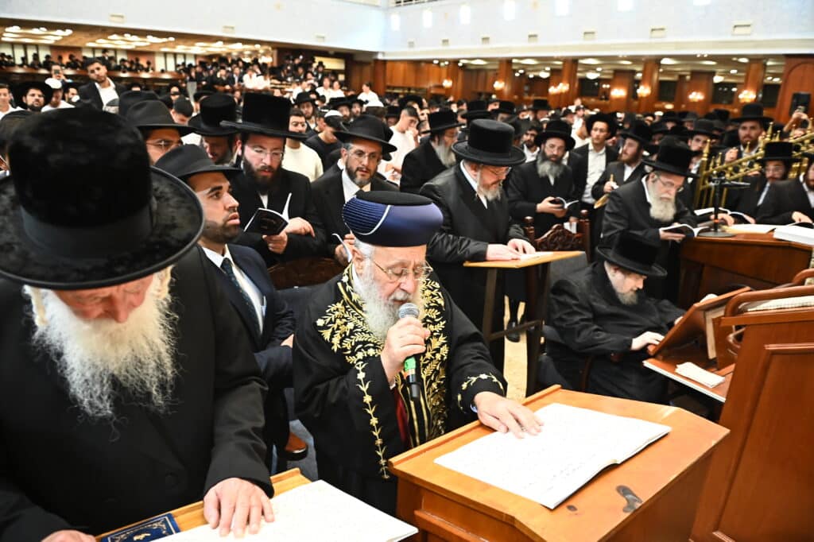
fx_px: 542
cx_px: 407
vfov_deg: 53.1
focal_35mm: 24
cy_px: 271
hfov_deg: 73.8
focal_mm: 24
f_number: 4
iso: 3200
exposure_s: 1/125
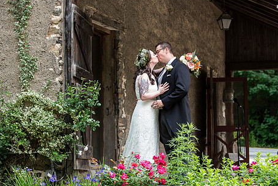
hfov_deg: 22.9
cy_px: 80
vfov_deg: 15.4
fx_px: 687
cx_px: 153
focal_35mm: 89
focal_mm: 70
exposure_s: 1/1600
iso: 640
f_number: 2.8
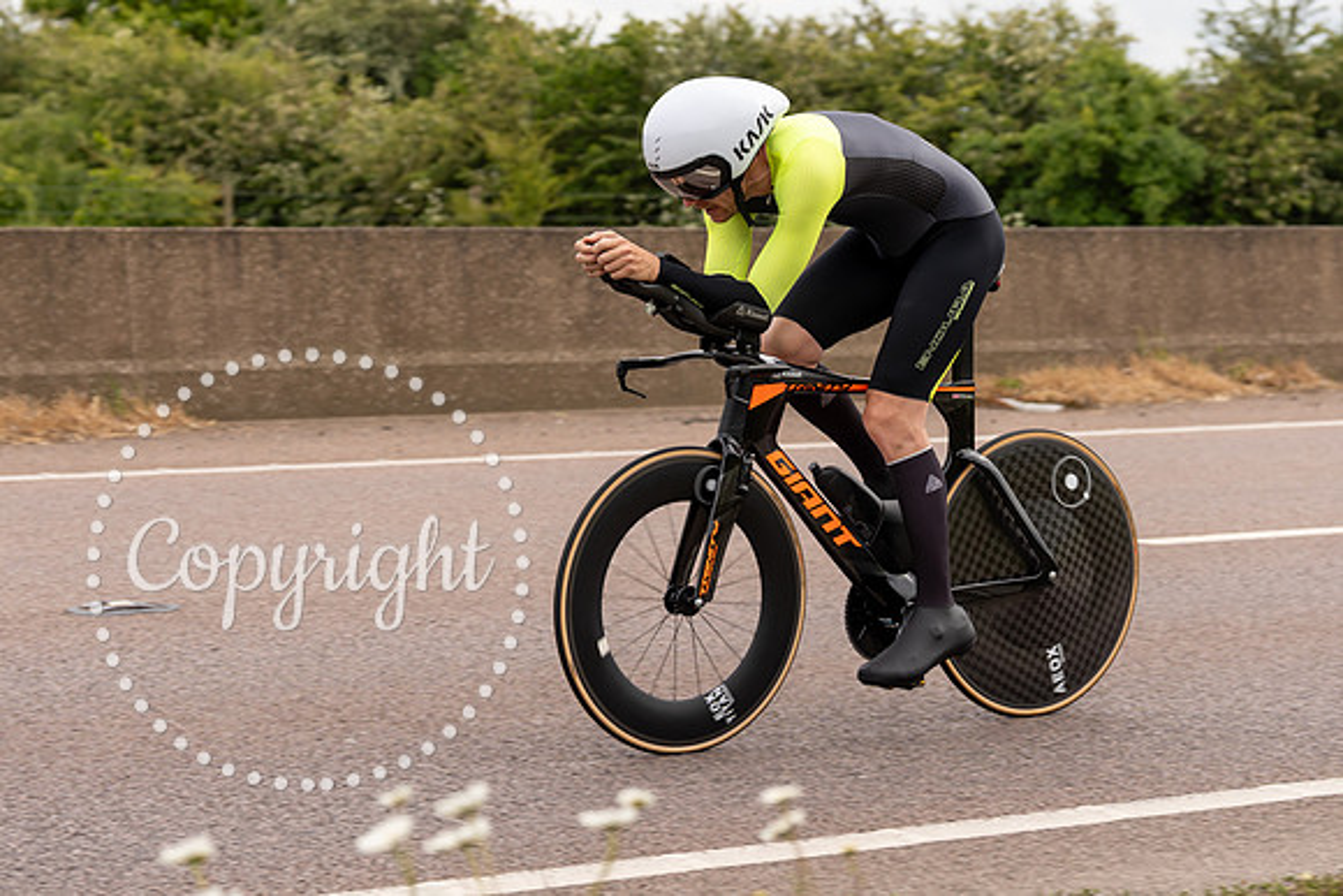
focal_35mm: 93
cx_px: 670
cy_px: 305
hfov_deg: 21.9
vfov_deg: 14.7
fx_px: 3478
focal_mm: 70
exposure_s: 1/800
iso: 125
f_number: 4
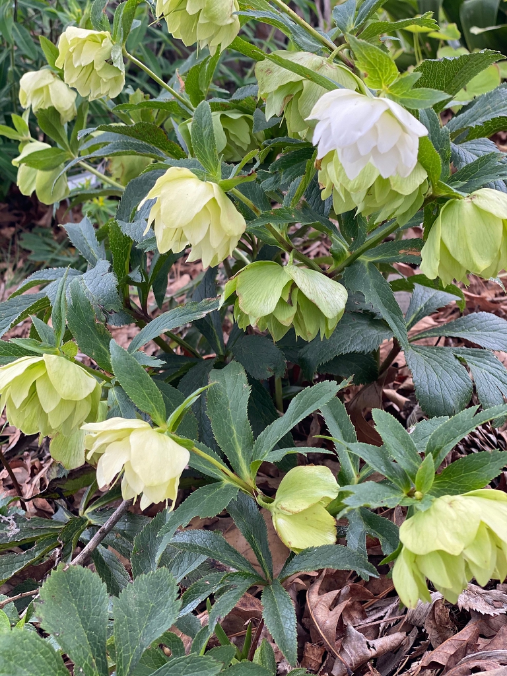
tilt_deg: -16.5
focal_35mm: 52
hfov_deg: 28.0
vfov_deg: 36.8
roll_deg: +3.0
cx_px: 254
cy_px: 338
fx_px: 1015
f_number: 2
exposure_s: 1/122
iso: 40
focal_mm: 6
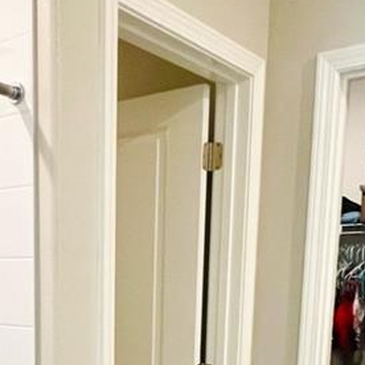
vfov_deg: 31.1
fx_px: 596
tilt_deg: -8.8
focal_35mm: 50
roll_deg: +0.6
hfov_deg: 33.0
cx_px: 67
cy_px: 377
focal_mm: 1.57
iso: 250
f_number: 1.8
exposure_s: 1/120
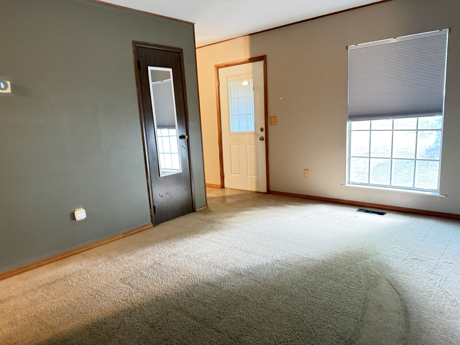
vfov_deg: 56.8
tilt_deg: -8.3
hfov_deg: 71.6
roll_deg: +2.5
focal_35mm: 24
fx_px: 319
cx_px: 230
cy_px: 172
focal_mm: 6.76
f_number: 1.78
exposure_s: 1/30
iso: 1000
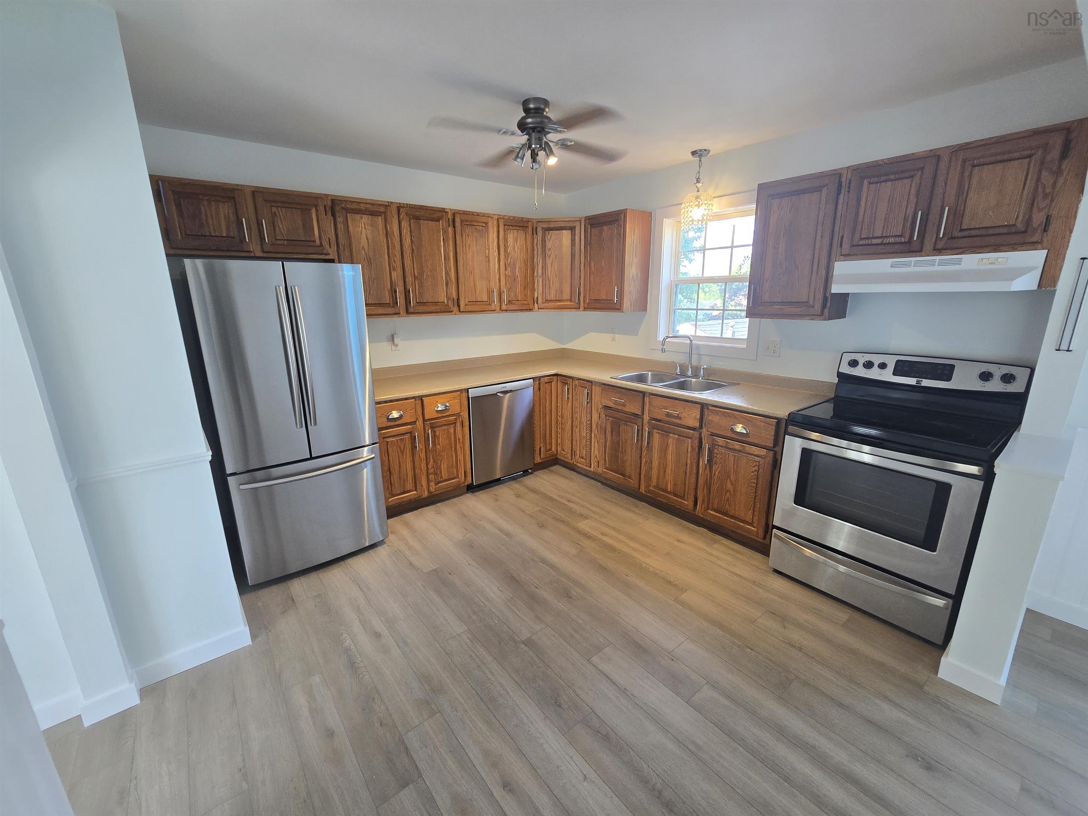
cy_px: 408
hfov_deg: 106.2
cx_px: 544
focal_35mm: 13
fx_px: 409
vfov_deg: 89.9
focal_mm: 2.2
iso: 100
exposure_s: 1/60
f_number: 2.2
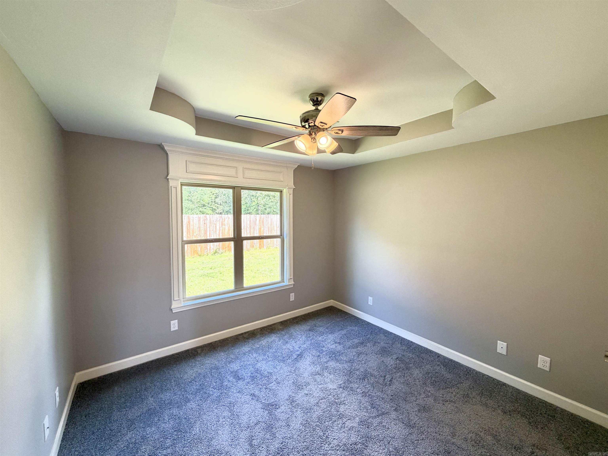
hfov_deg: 102.1
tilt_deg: -3.6
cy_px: 228
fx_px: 246
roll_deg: +0.3
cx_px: 304
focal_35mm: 14
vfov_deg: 85.7
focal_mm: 2.22
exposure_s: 1/120
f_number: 2.2
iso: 160
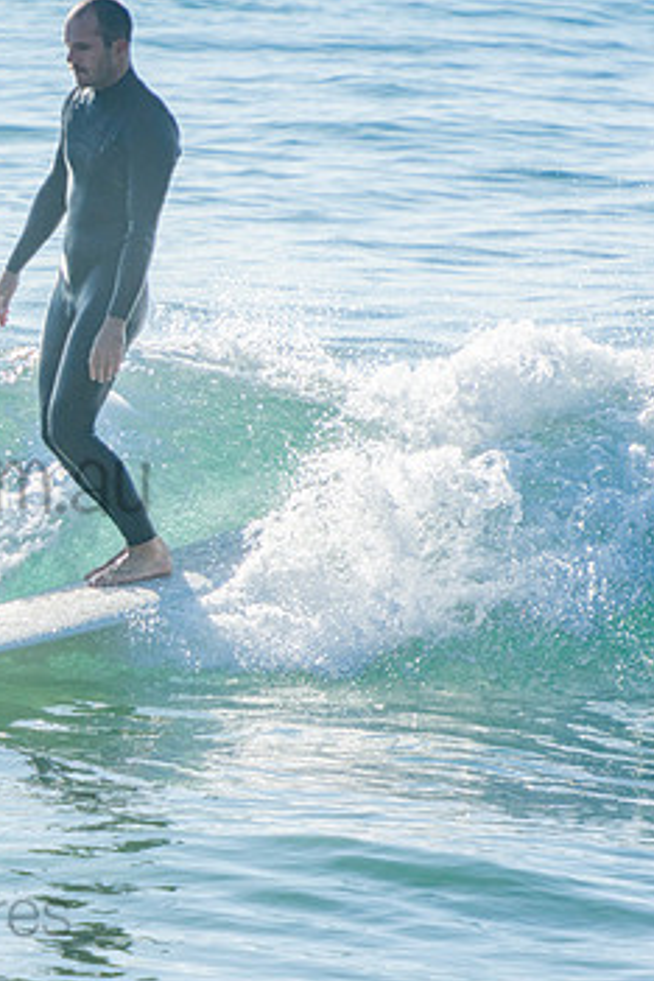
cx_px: -145
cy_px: 449
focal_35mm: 669
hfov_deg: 2.1
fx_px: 18229
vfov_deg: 3.1
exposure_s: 1/1250
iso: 200
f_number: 5.6
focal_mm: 270
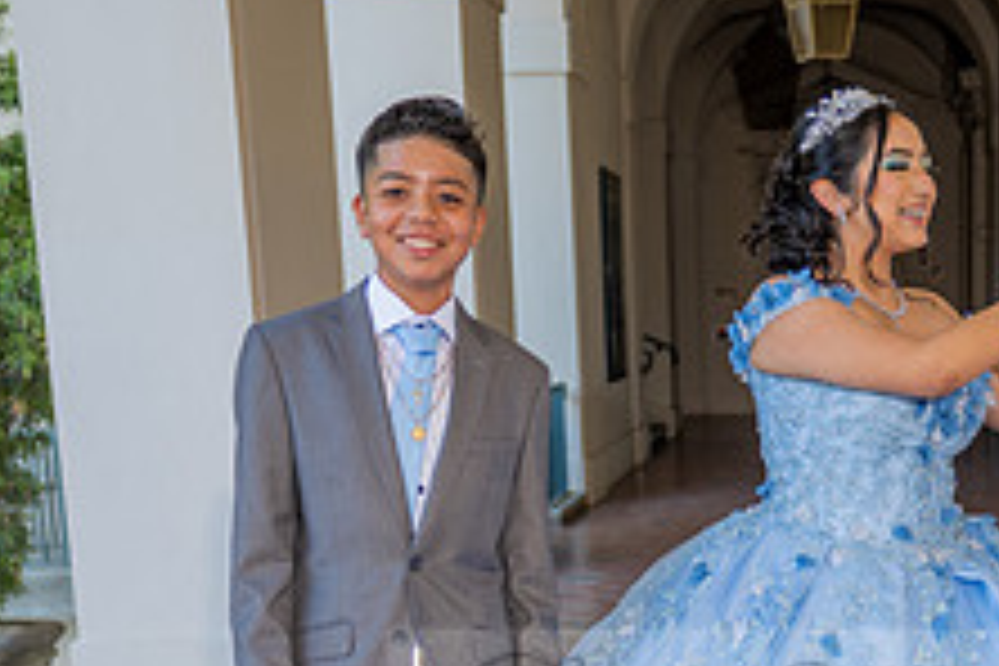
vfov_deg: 19.2
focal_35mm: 68
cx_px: 778
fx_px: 1887
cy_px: 736
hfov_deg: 29.1
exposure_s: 1/200
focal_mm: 26
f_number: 3.2
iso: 200
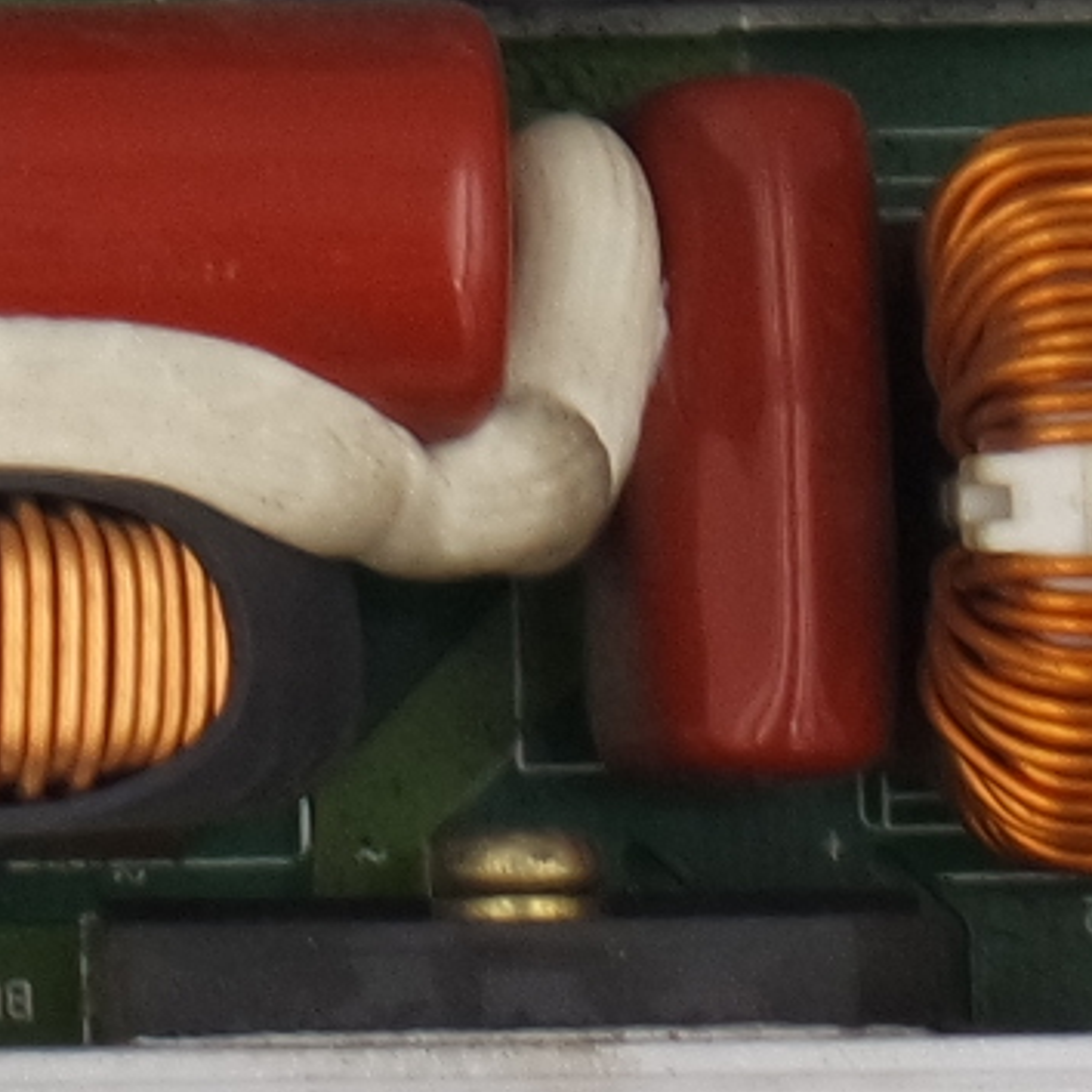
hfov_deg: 3.8
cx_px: -941
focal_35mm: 457
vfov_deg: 3.8
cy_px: -1144
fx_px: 16310
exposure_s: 1/125
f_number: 5.6
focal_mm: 24
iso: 200
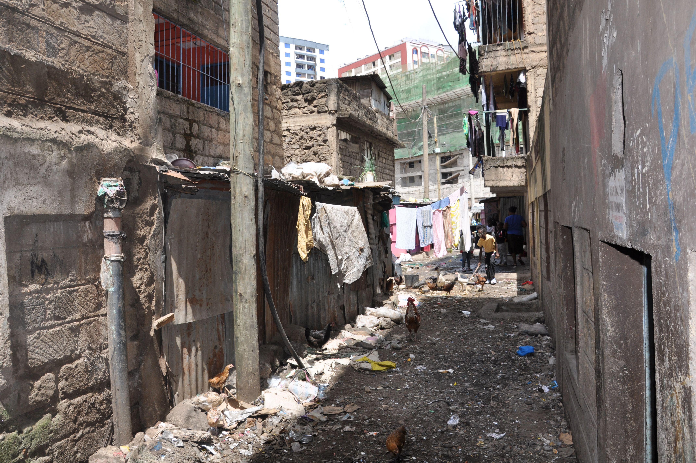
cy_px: 232
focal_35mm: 27
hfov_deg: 67.4
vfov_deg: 47.8
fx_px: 521
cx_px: 348
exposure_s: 1/200
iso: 200
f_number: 9
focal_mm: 18
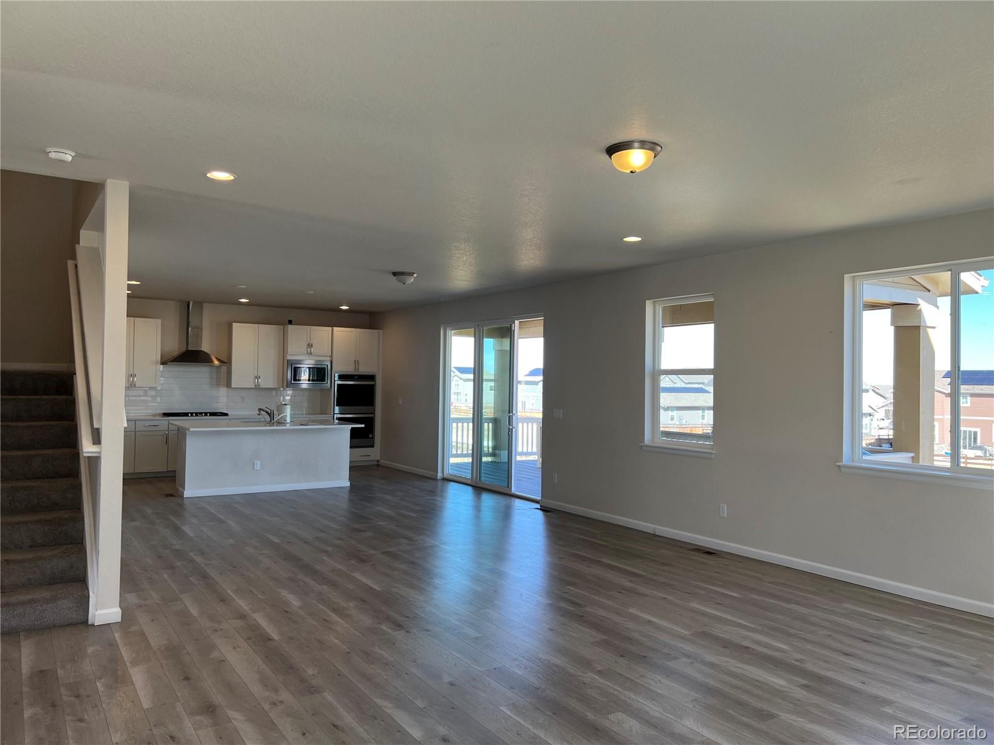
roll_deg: -1.2
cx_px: 497
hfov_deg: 67.3
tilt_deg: +0.3
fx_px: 747
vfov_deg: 53.1
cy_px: 372
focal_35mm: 26
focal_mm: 5.7
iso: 50
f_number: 1.5
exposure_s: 1/204
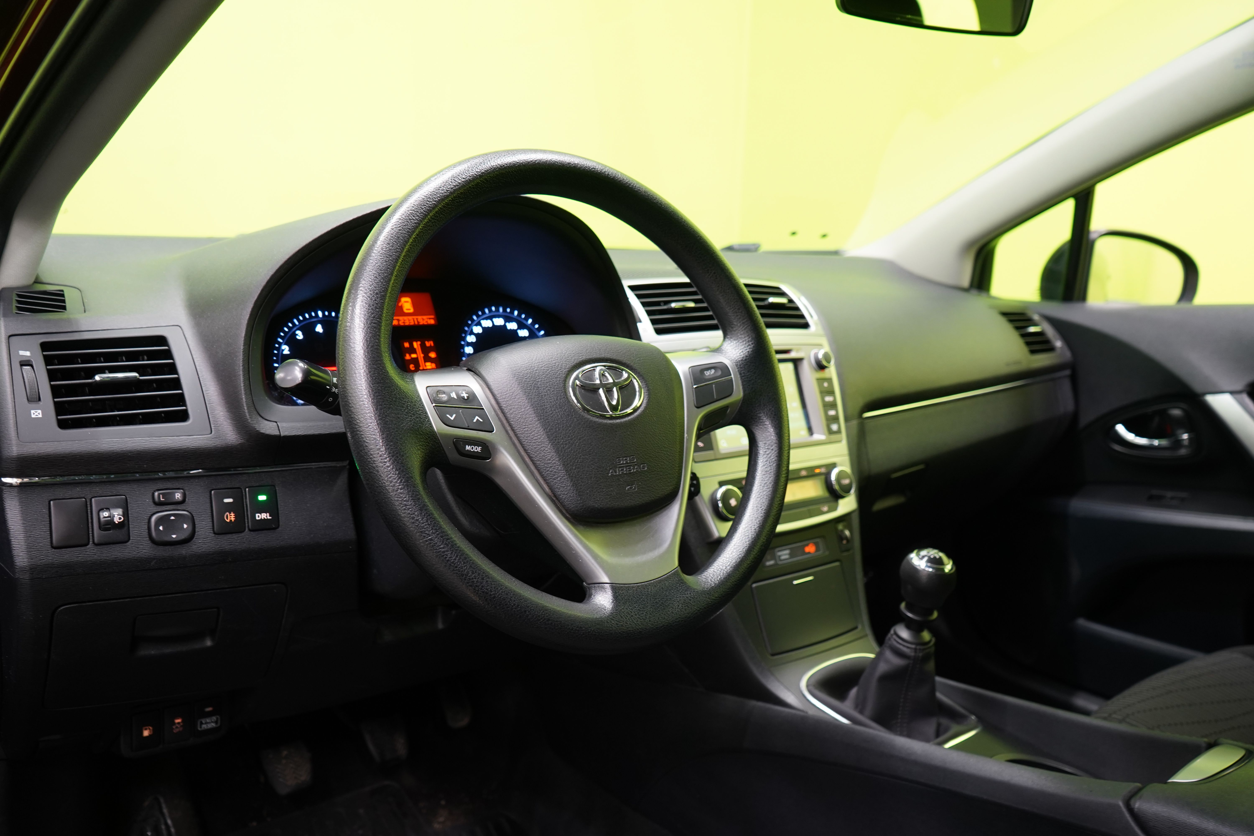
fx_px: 975
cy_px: 418
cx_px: 627
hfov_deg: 65.5
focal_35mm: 28
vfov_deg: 46.4
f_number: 5
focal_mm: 28
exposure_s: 1/20
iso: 1250
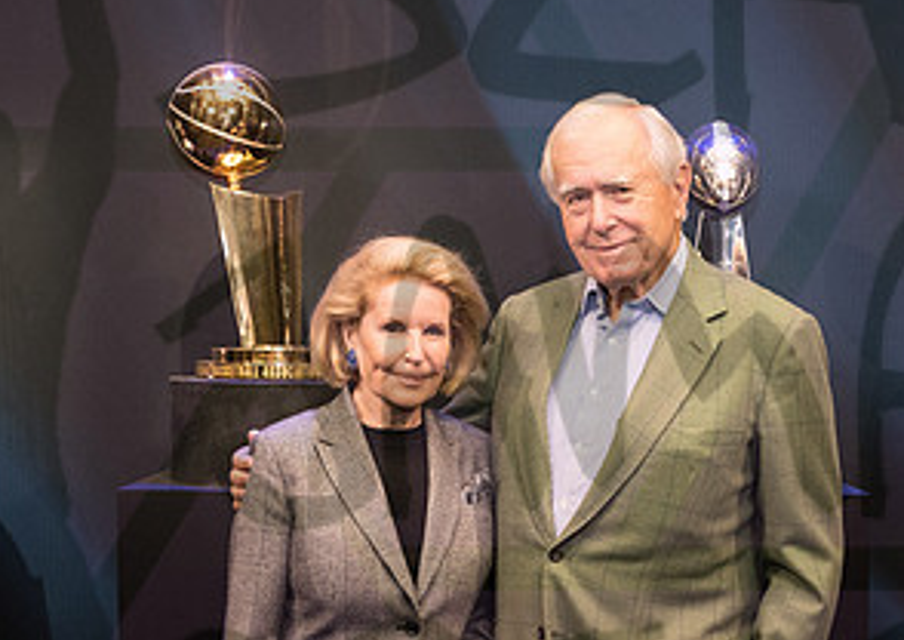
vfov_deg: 25.0
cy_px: 435
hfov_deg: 35.0
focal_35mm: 56
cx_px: 488
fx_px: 1433
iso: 2500
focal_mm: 24
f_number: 3.5
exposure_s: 1/200
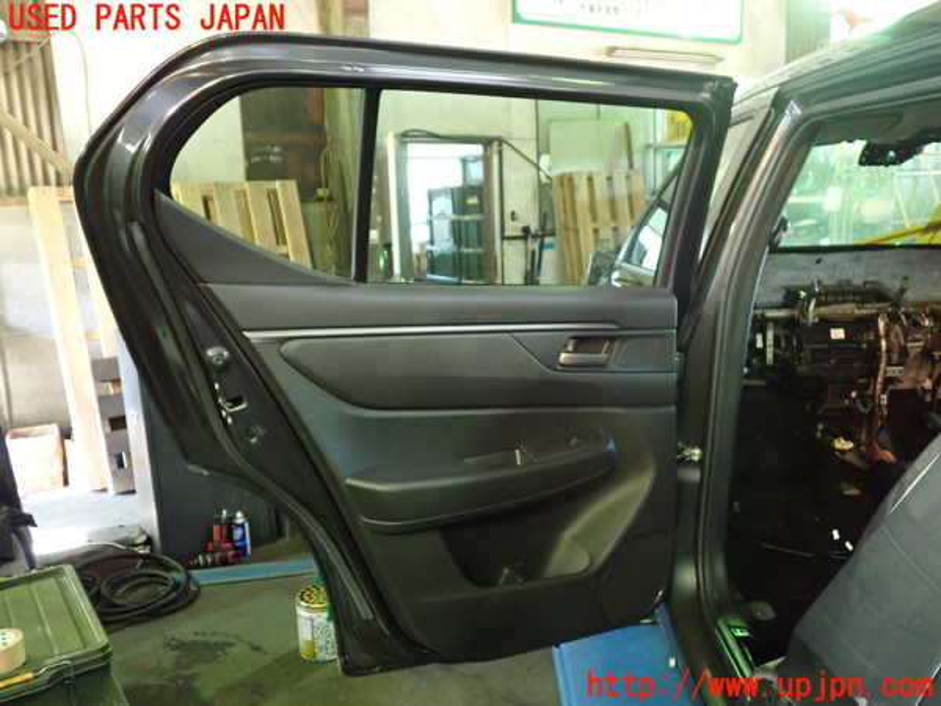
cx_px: 470
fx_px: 816
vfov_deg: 46.8
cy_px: 353
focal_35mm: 30
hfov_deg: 60.0
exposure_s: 1/30
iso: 800
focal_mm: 5.4
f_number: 2.3
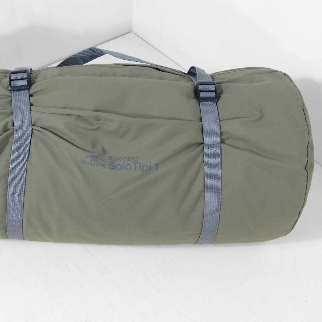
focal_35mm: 48
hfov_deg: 35.2
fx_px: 505
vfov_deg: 35.4
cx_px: 130
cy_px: 161
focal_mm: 7.1
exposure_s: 1/30
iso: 250
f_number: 3.6
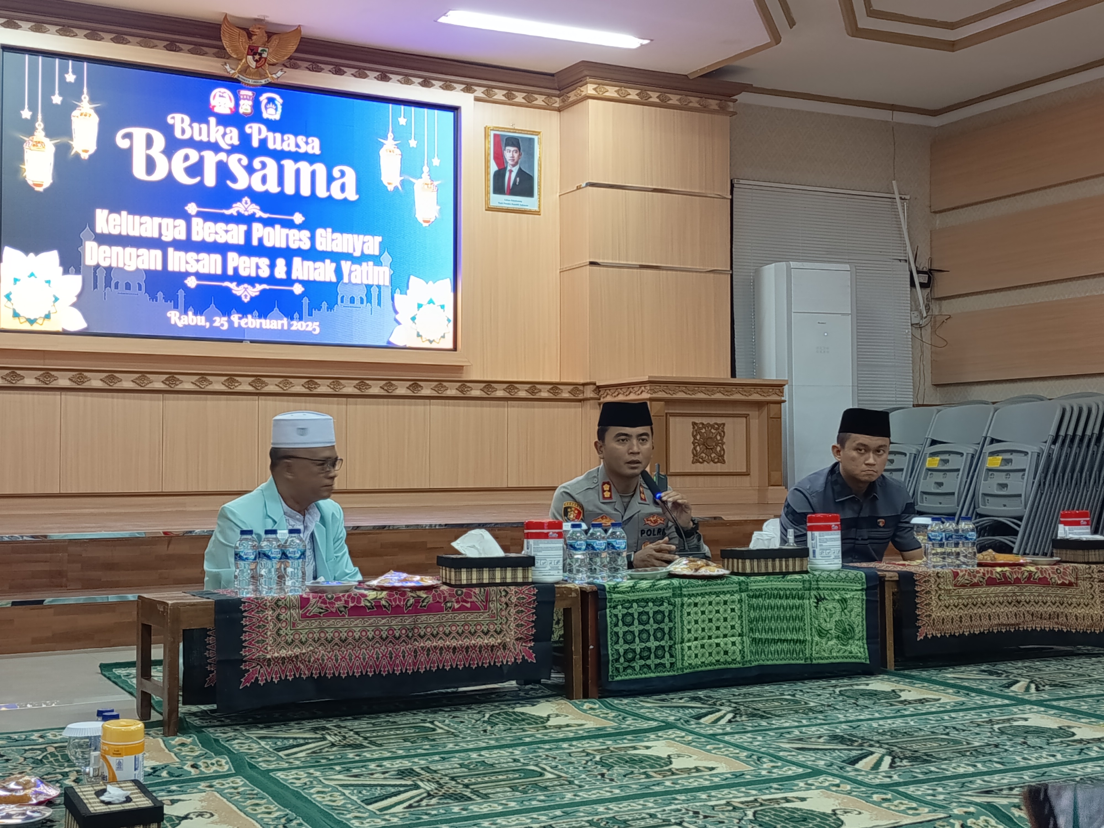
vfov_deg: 31.5
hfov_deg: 41.2
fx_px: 1467
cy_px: 414
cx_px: 552
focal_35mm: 46
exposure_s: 1/25
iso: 645
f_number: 1.7
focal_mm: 5.27
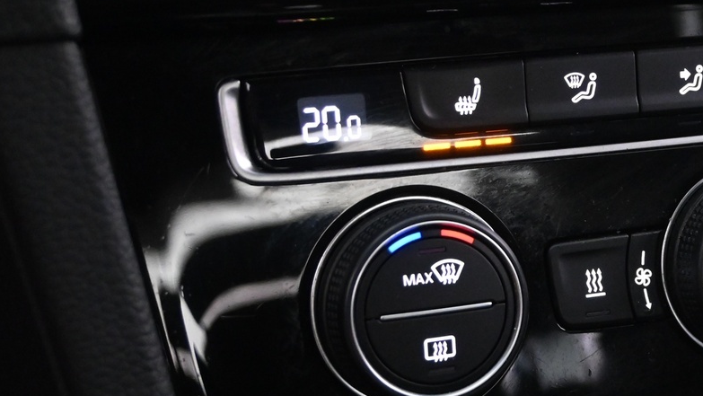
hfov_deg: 22.6
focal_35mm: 91
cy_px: 225
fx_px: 1697
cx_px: 682
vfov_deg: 13.3
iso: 3200
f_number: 4.5
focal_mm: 28
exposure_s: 1/15
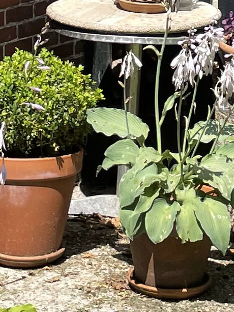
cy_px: -250
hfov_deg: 8.7
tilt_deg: +4.3
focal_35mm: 171
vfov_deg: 10.8
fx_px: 1541
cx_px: 134
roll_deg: -0.2
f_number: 1.6
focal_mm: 4.2
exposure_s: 1/2817
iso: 32
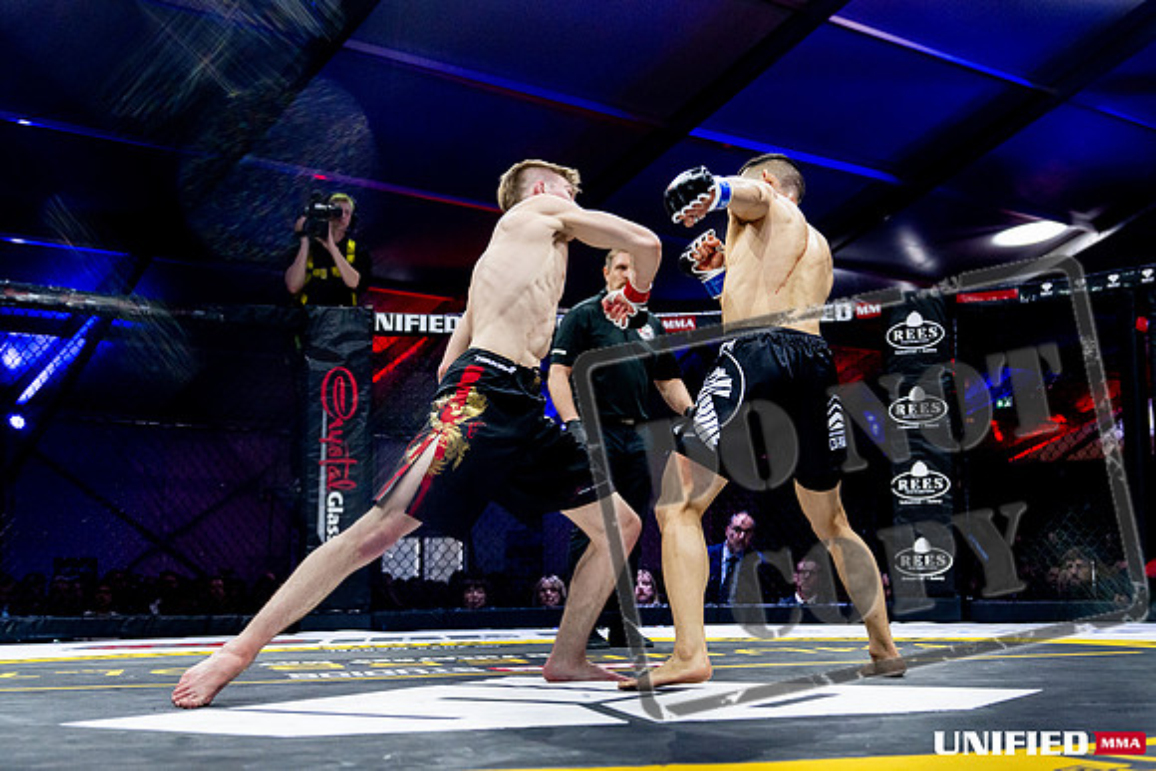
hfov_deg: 42.9
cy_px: 389
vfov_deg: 29.5
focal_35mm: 46
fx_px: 1464
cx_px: 693
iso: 3200
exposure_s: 1/1250
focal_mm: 37
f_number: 2.8
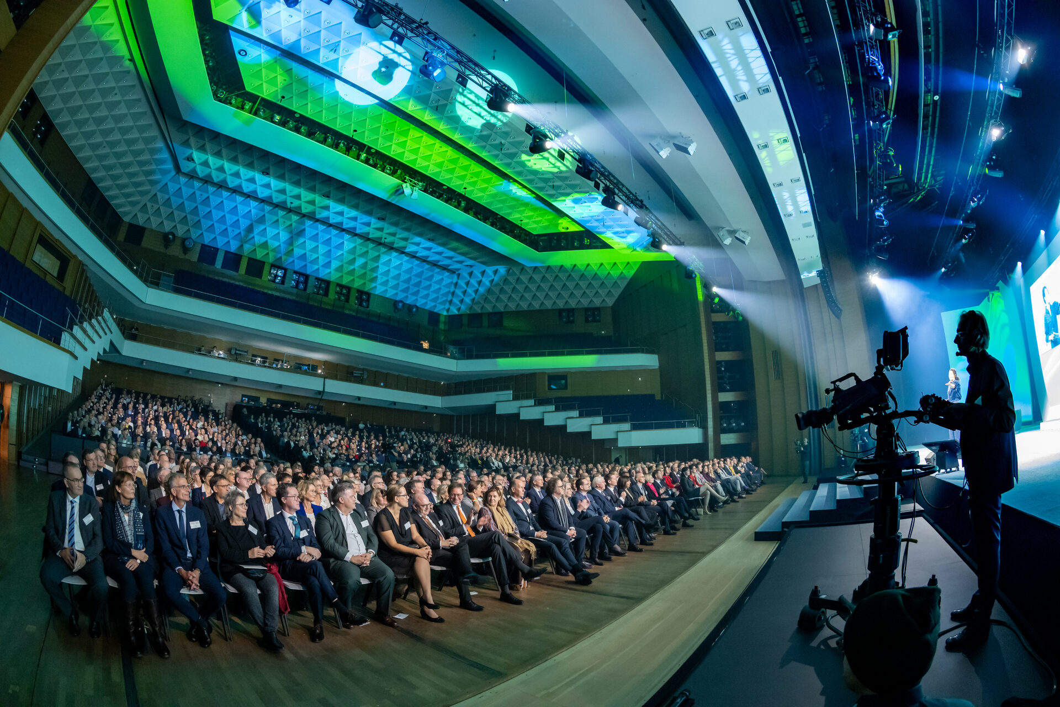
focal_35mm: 15
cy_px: 354
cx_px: 530
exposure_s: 1/20
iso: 3200
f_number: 6.3
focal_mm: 15
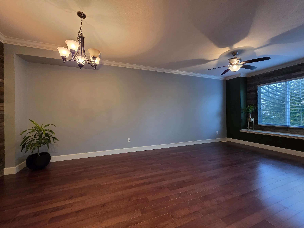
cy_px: 114
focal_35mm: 13
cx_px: 152
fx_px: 114
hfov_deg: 106.2
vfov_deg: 89.9
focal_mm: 2.2
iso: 400
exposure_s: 1/60
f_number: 1.9
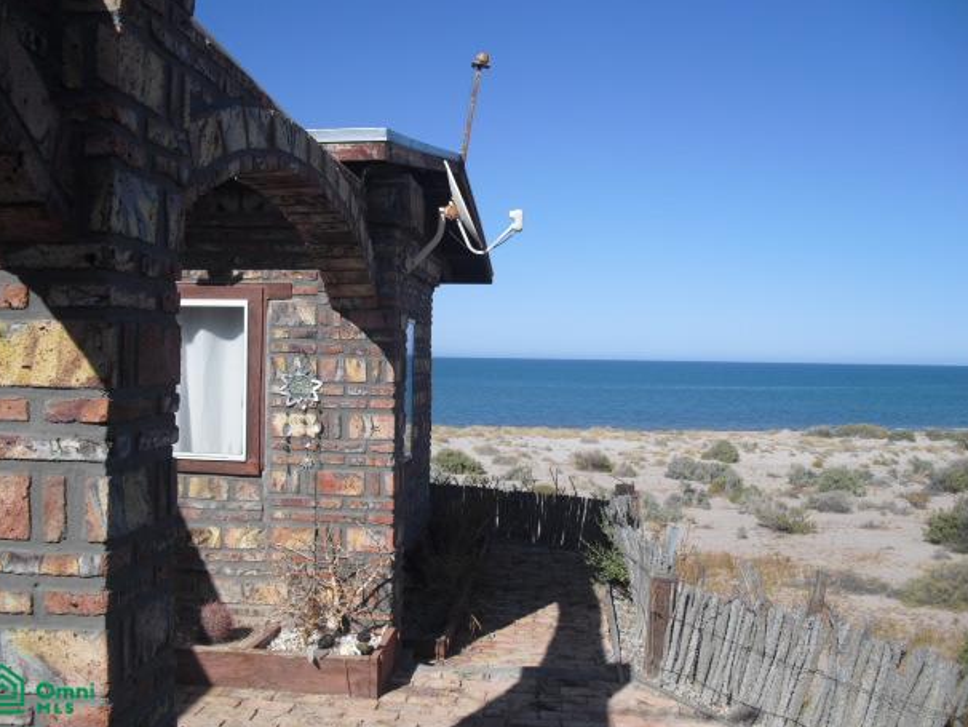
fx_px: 1063
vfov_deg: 37.7
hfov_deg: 49.0
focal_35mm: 38
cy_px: 348
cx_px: 471
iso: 64
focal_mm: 6.3
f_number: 7.8
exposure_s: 1/200
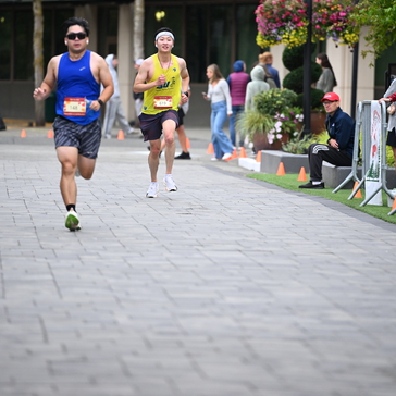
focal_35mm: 257
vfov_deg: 6.8
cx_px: 199
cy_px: 121
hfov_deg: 6.8
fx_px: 3326
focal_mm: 200
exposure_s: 1/1600
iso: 1000
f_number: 2.8
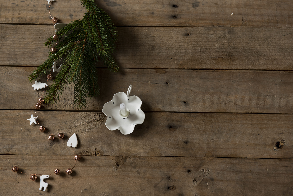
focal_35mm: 70
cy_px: 98
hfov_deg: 28.8
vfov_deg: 19.5
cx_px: 146
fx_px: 570
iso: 125
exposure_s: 1/13
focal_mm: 70
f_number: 6.3
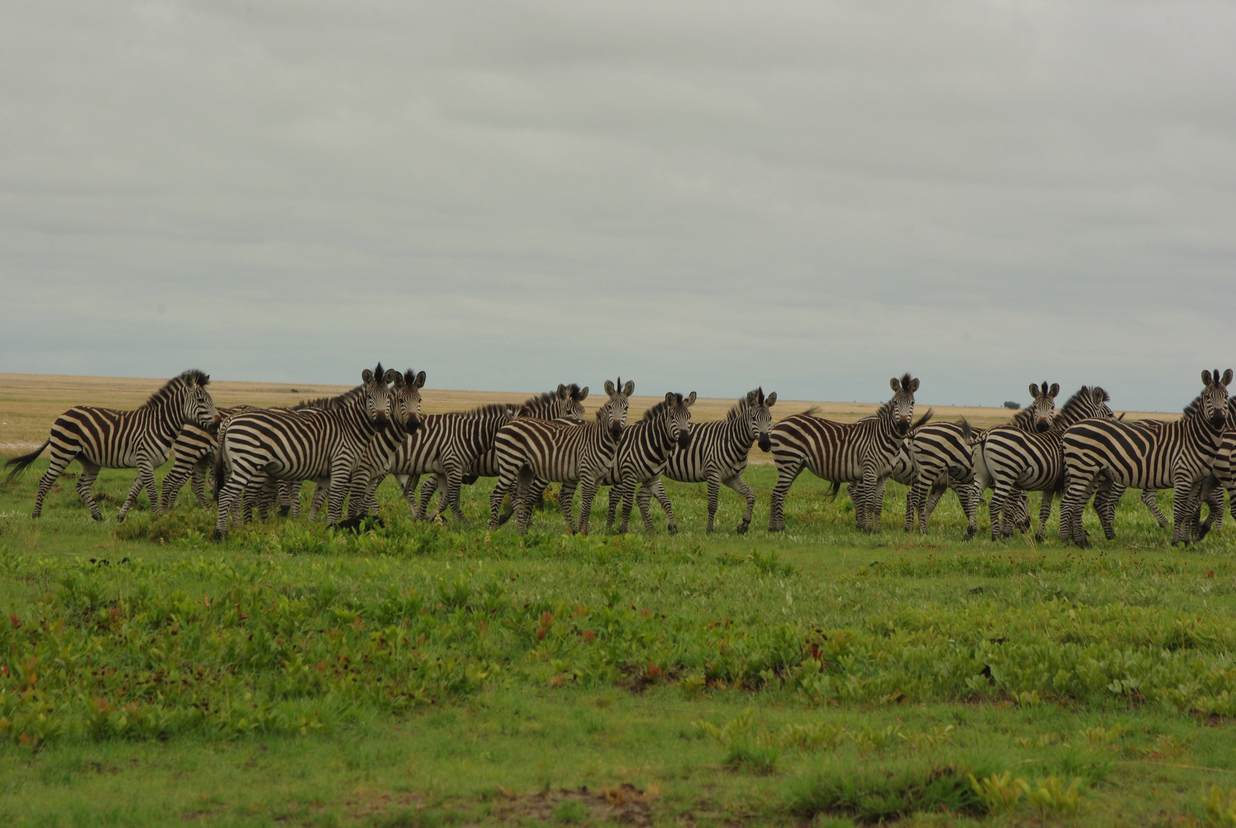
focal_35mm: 207
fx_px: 7115
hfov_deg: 9.9
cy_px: 414
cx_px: 618
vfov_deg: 6.7
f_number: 11
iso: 200
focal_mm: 138
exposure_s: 1/180
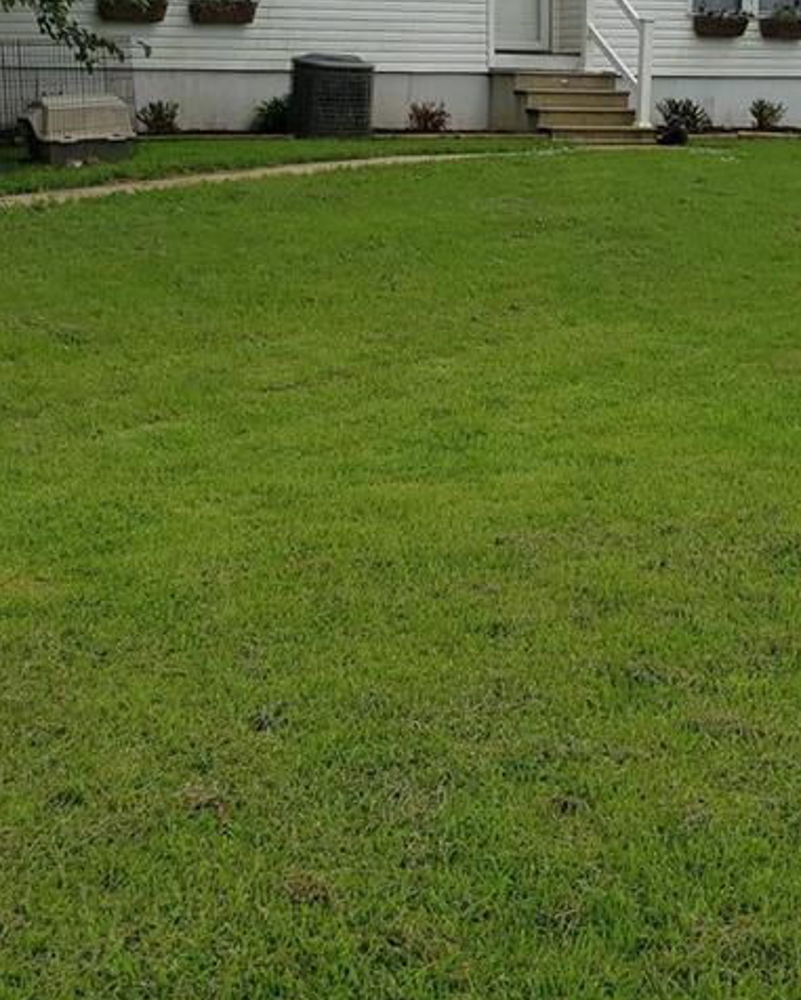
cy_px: 248
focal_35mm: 64
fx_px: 1896
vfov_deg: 29.1
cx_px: 574
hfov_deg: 23.7
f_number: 2.4
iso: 50
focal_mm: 4.3
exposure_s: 1/1369
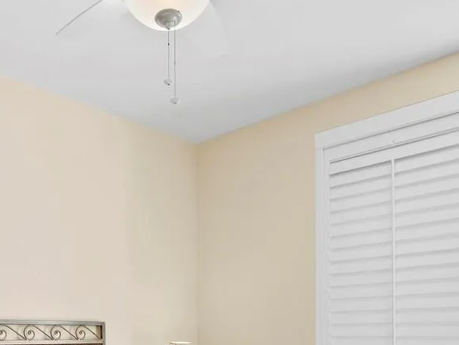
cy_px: 341
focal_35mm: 39
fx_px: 517
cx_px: 138
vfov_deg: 33.8
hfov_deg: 46.7
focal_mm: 7
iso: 400
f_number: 7.1
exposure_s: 1/30
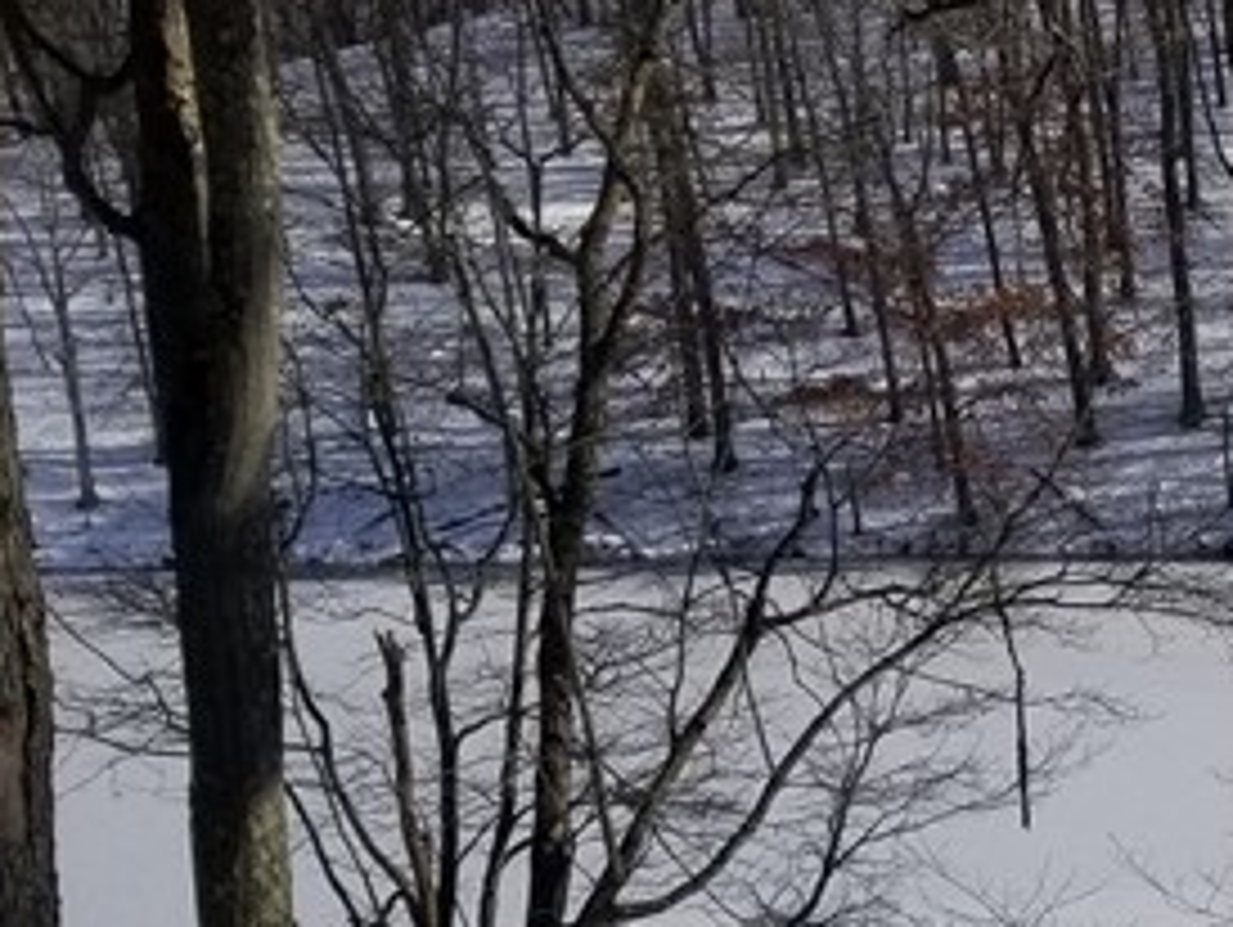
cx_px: 1863
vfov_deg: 15.0
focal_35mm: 97
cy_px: 904
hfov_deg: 18.0
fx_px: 3458
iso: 50
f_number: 1.7
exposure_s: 1/6208
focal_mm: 4.25
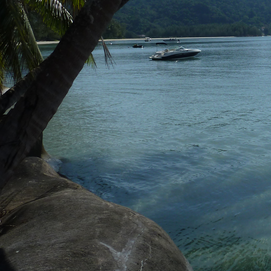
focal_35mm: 52
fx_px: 461
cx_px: 272
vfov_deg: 32.0
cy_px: 57
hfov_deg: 30.4
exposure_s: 1/640
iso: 80
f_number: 5.6
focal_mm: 4.1
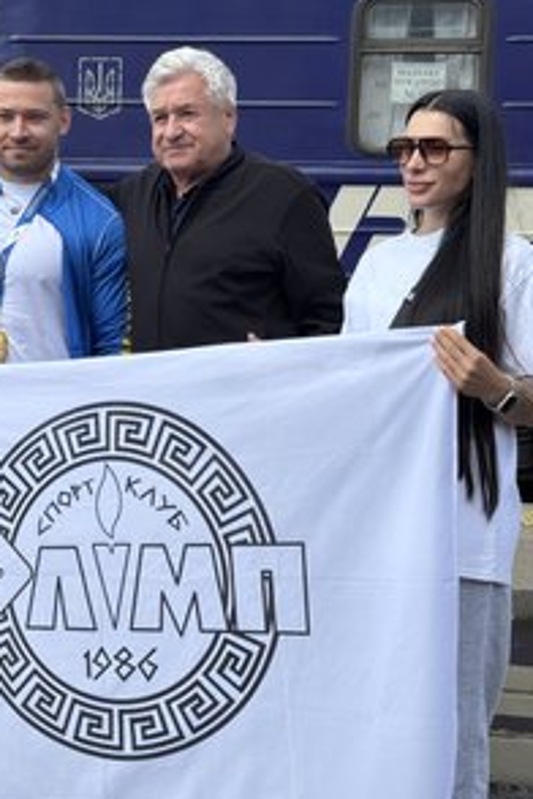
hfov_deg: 19.8
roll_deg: -1.5
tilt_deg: -6.0
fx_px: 1510
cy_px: 397
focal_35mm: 68
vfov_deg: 29.7
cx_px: 92
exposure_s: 1/2959
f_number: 1.78
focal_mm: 6.76
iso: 64
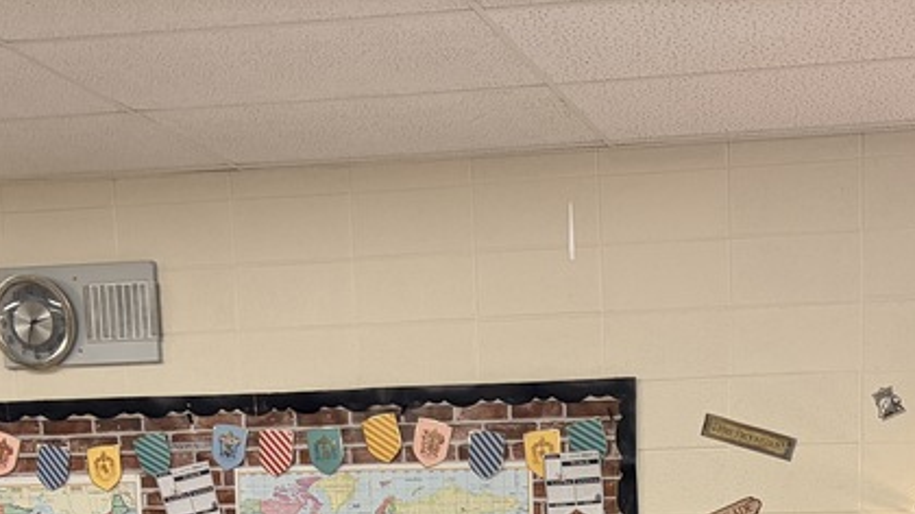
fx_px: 1674
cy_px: 832
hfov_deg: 30.1
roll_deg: +0.4
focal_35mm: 69
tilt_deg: -8.3
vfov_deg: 15.7
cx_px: 680
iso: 200
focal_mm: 5.96
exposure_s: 1/60
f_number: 1.6
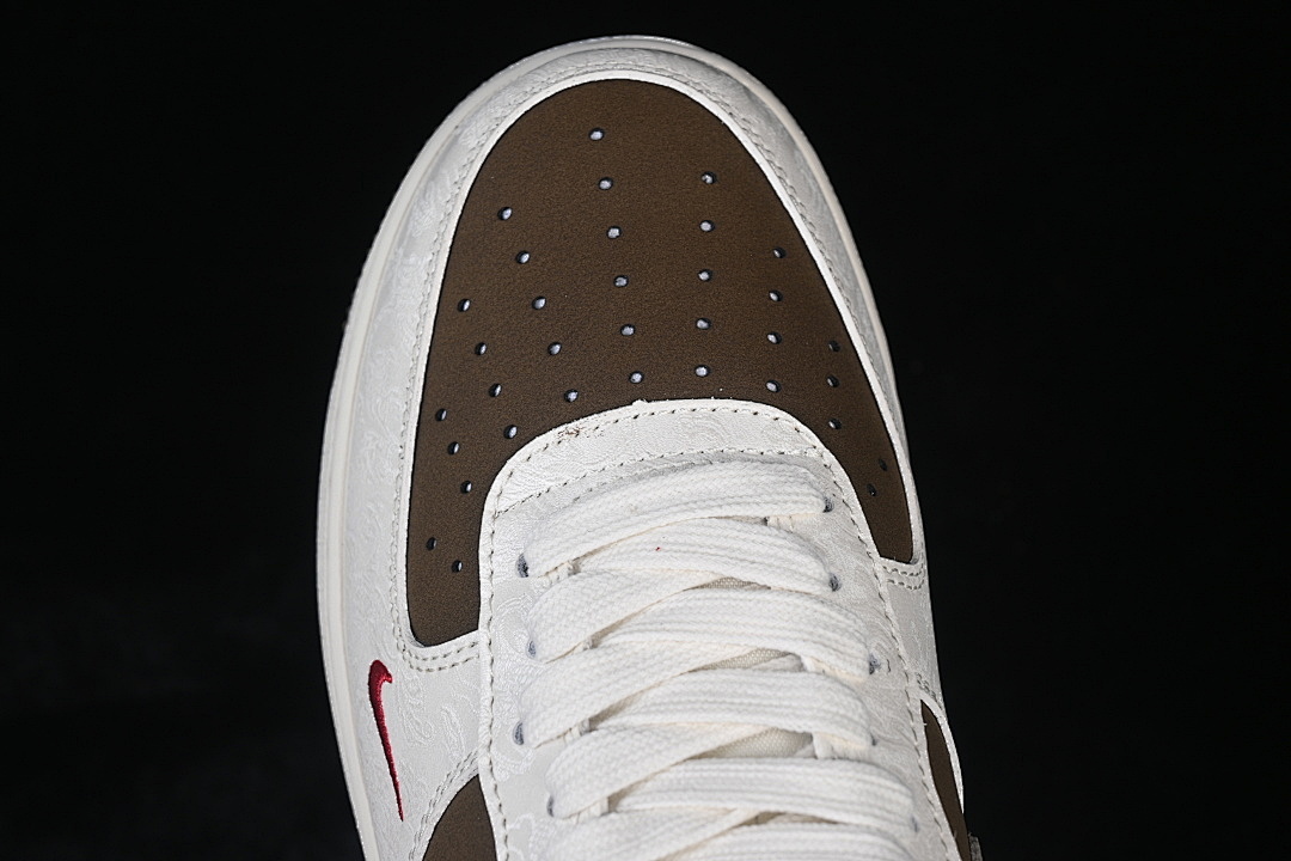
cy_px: 430
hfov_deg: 27.0
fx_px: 2689
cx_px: 646
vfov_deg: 18.2
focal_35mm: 75
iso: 160
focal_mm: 50
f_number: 7.1
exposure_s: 1/80
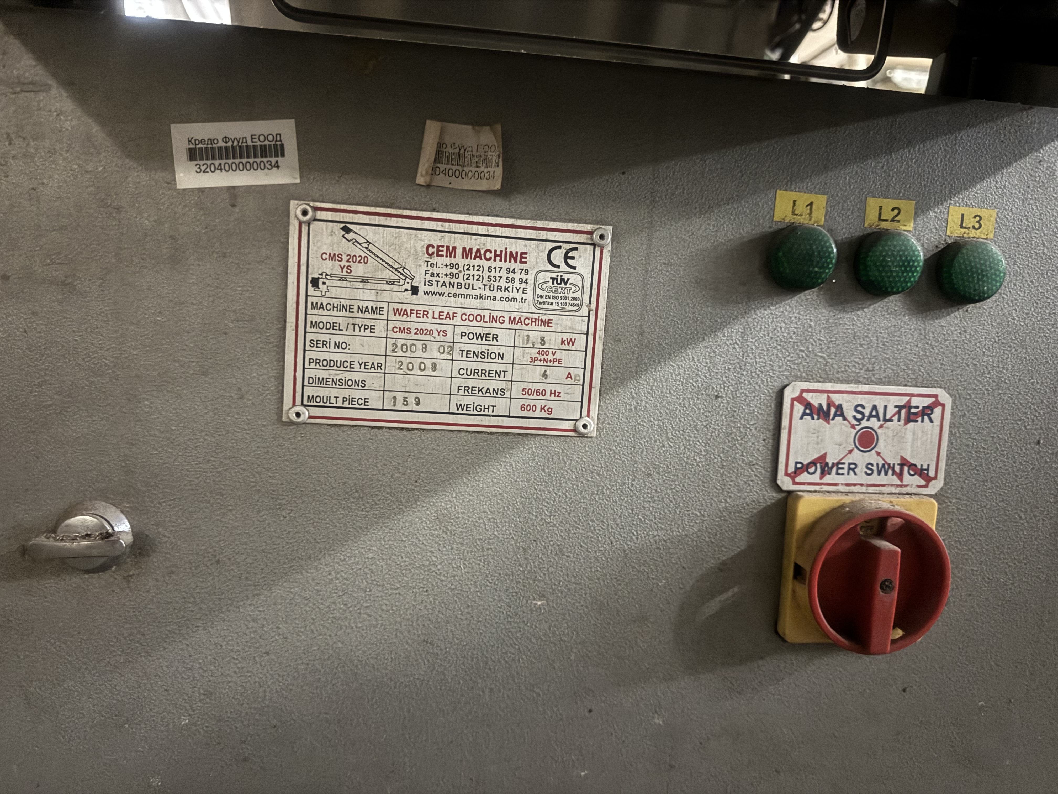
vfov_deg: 56.8
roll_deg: -3.6
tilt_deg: -5.3
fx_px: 734
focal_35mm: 24
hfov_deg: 71.6
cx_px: 529
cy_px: 397
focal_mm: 6.76
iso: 1600
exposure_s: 1/23
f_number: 1.78
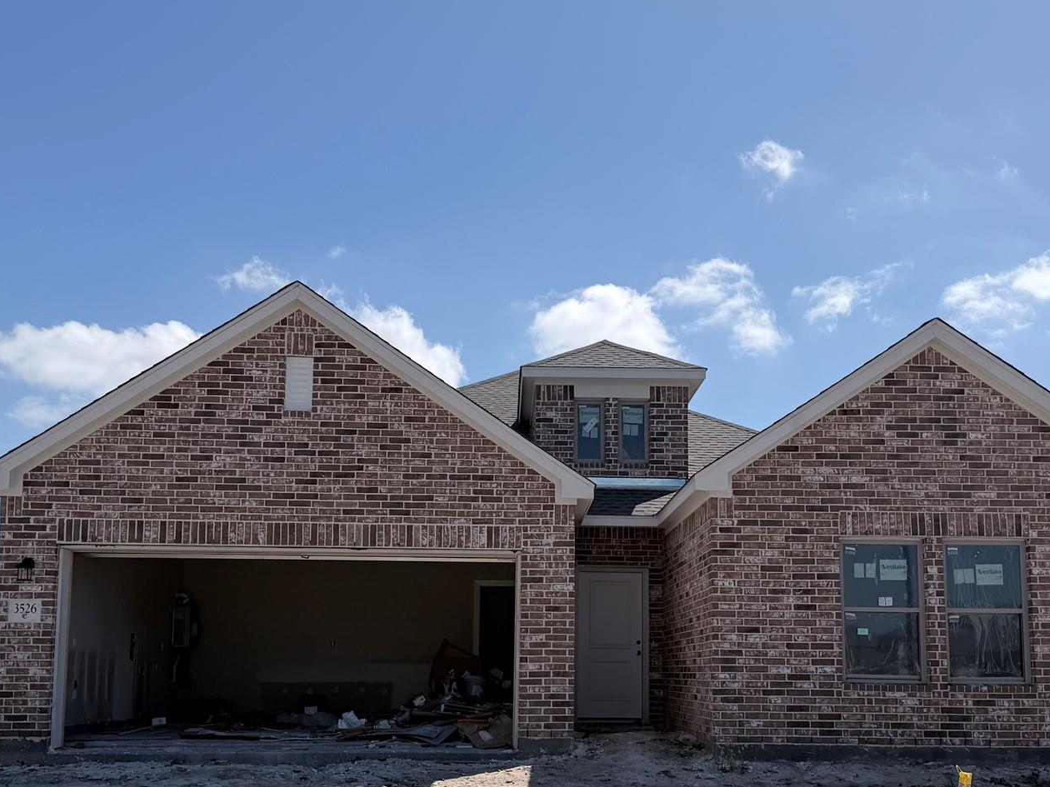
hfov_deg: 47.8
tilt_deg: +4.3
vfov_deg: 36.4
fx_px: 1183
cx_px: 564
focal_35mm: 39
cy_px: 525
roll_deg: -0.6
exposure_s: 1/8130
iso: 80
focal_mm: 6.76
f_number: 1.78
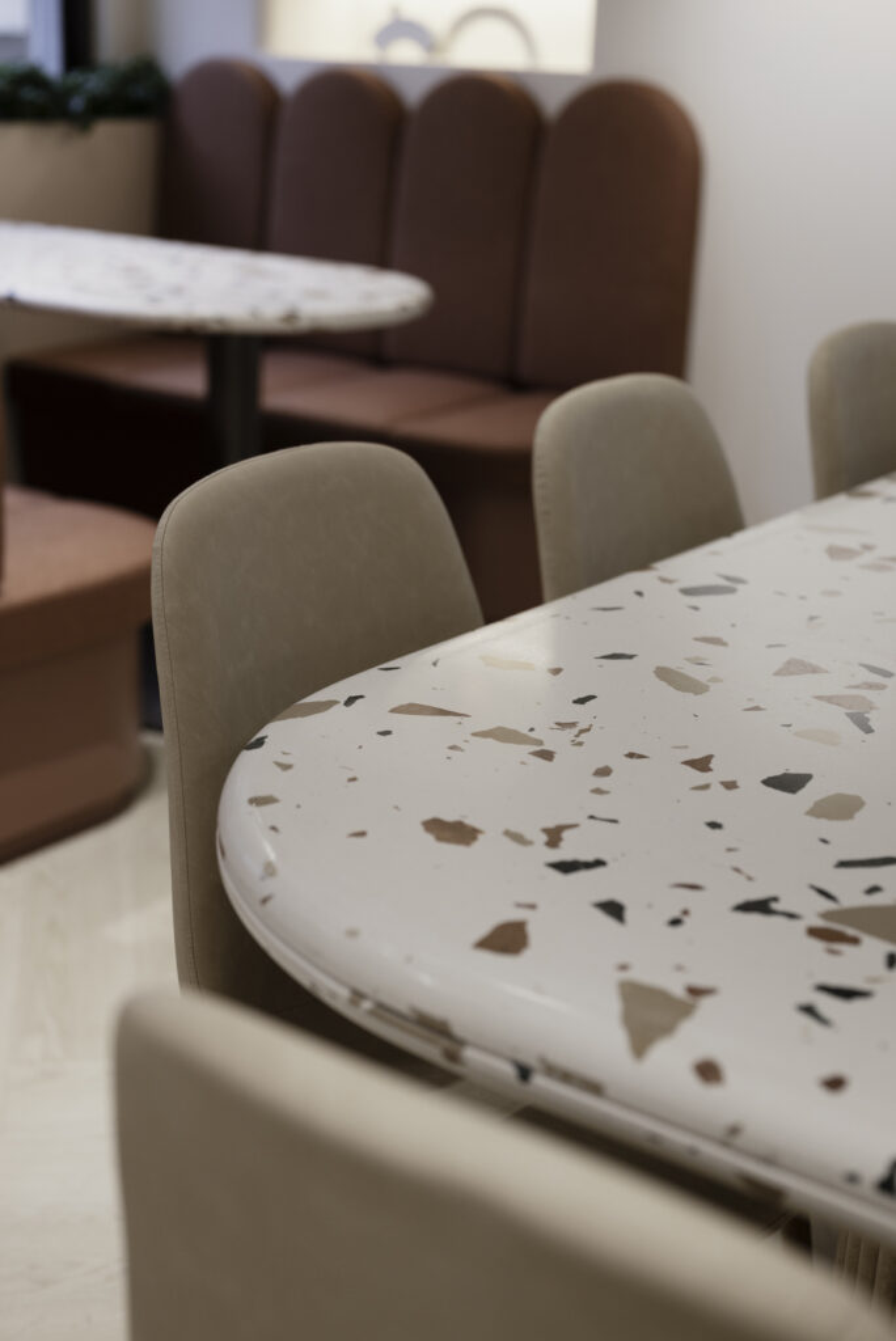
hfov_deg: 27.0
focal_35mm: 50
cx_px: 448
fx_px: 1864
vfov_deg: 39.6
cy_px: 670
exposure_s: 1/250
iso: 400
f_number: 3.2
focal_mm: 50
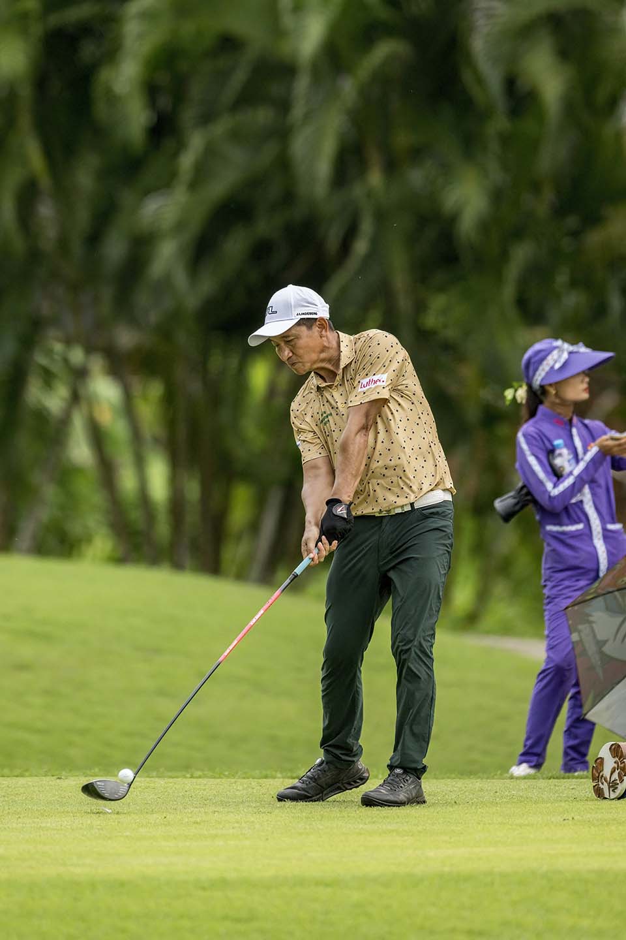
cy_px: 470
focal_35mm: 400
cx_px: 313
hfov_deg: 3.4
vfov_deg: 5.2
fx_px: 10433
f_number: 3.5
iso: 2200
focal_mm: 400
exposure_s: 1/5000
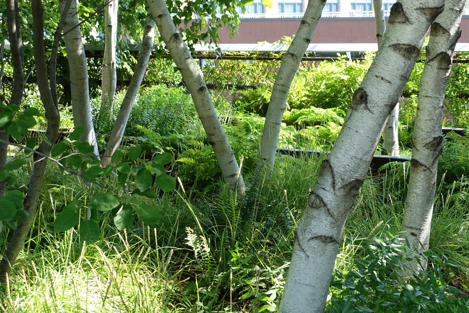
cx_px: 287
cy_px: 175
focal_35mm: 51
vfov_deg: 26.5
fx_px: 664
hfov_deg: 38.7
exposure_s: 1/80
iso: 125
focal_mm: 12.81
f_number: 4
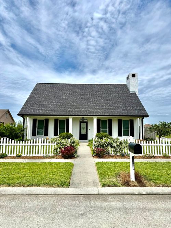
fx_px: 158
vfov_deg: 71.6
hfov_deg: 56.8
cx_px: 86
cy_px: 114
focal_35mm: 24
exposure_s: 1/10309
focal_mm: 6.76
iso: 80
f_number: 1.78
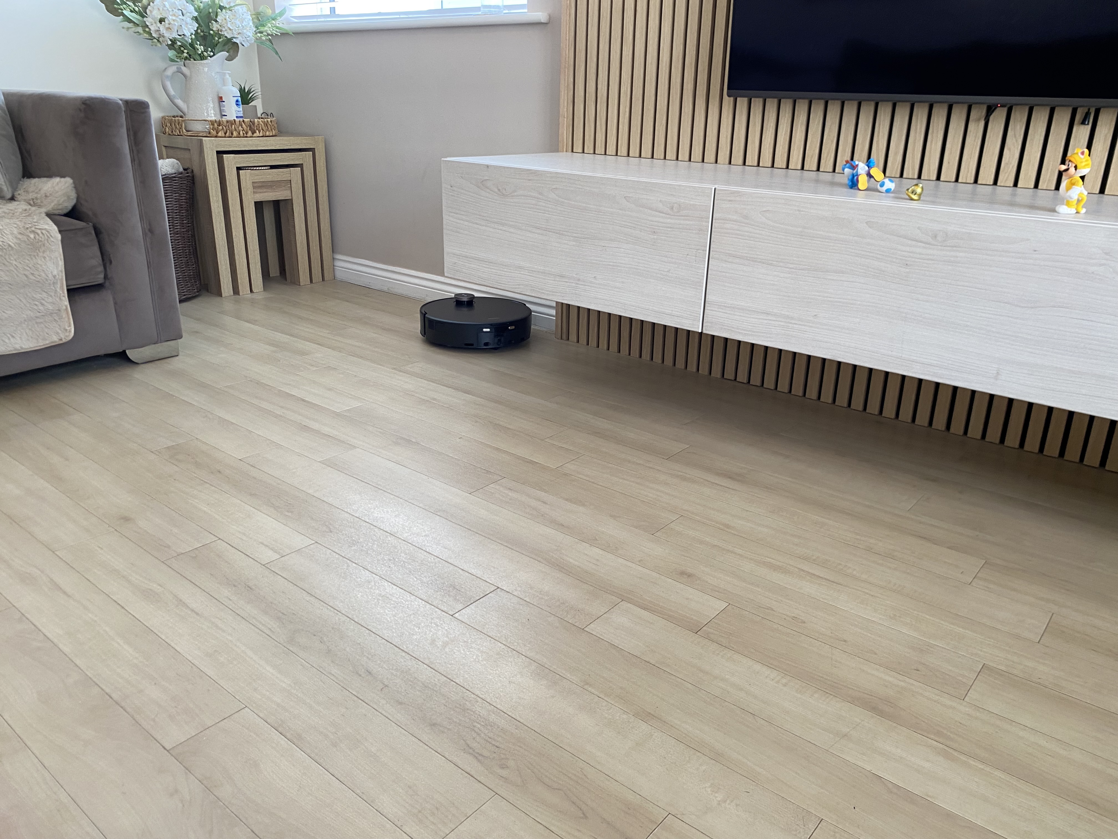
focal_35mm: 26
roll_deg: -1.7
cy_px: 420
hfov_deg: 67.3
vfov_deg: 53.1
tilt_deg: -20.6
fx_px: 840
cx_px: 559
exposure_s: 1/50
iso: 64
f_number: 1.8
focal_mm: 4.25
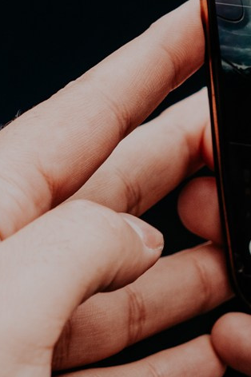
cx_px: 366
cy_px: 126
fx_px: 2985
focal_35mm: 285
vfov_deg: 7.2
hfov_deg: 4.8
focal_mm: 70
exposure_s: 1/160
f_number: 5
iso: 125
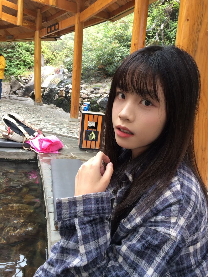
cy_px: 138
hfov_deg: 48.2
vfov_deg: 61.7
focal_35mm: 29
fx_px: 232
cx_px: 104
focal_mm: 4.15
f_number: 2.2
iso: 40
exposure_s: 1/100
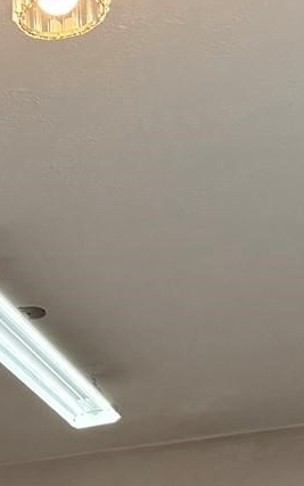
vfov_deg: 15.6
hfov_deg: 10.3
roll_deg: +1.9
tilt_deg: +4.9
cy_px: 752
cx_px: -187
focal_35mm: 122
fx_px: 1617
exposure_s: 1/240
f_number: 1.78
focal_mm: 6.76
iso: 200
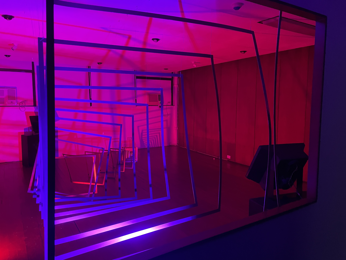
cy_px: 130
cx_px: 173
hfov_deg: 67.3
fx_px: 260
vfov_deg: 53.1
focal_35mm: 26
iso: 800
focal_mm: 4.2
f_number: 1.6
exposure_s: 1/29
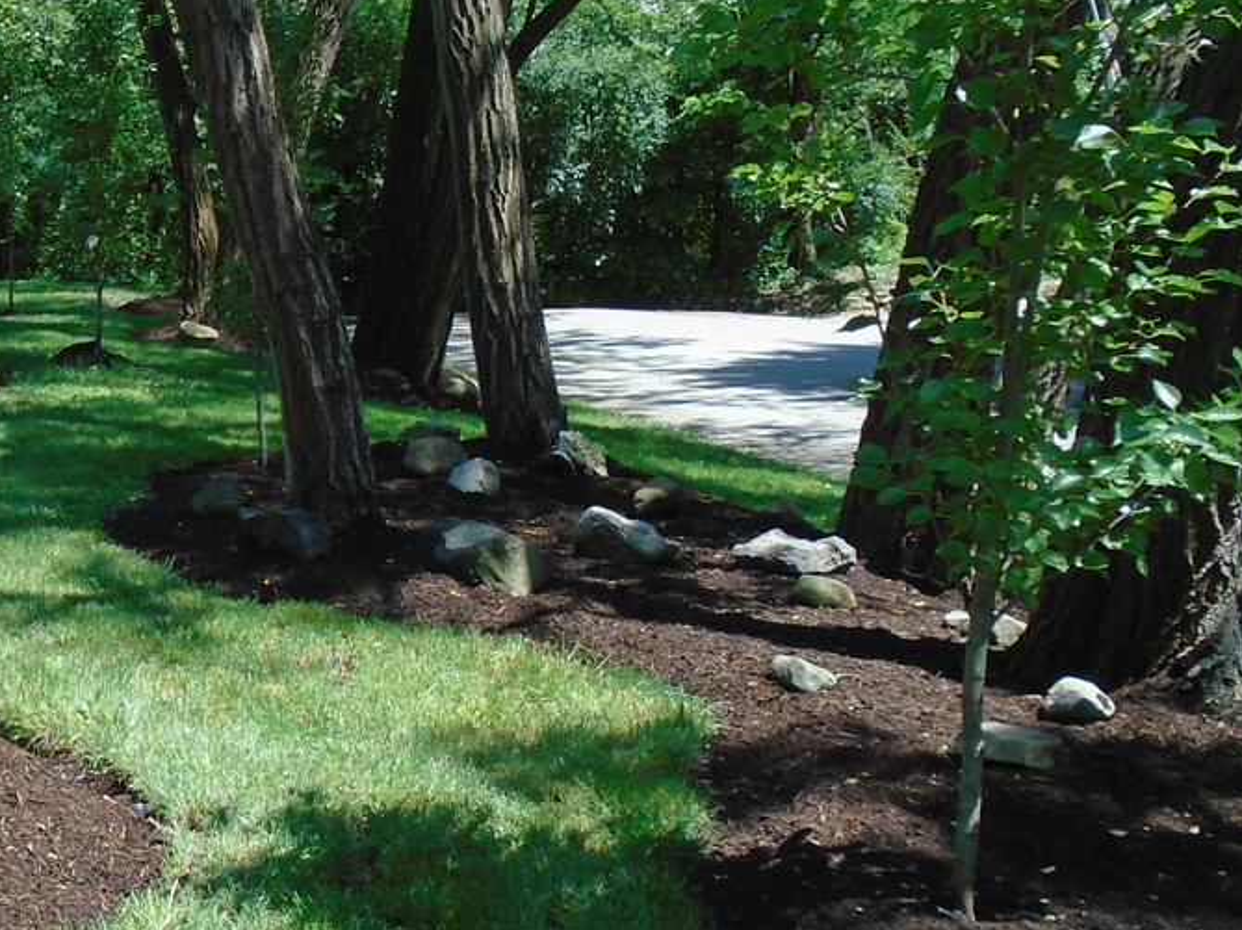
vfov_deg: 26.1
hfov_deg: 32.5
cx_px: 104
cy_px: 423
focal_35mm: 56
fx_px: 2008
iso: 100
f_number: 3.2
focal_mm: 4.6
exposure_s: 1/400
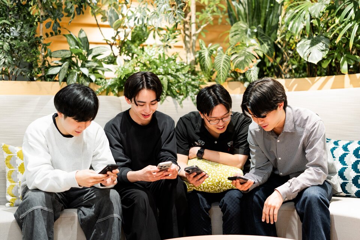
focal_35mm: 50
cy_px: 120
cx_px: 180
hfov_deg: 39.6
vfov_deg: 27.0
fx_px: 500
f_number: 1.4
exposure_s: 1/60
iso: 400
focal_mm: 50
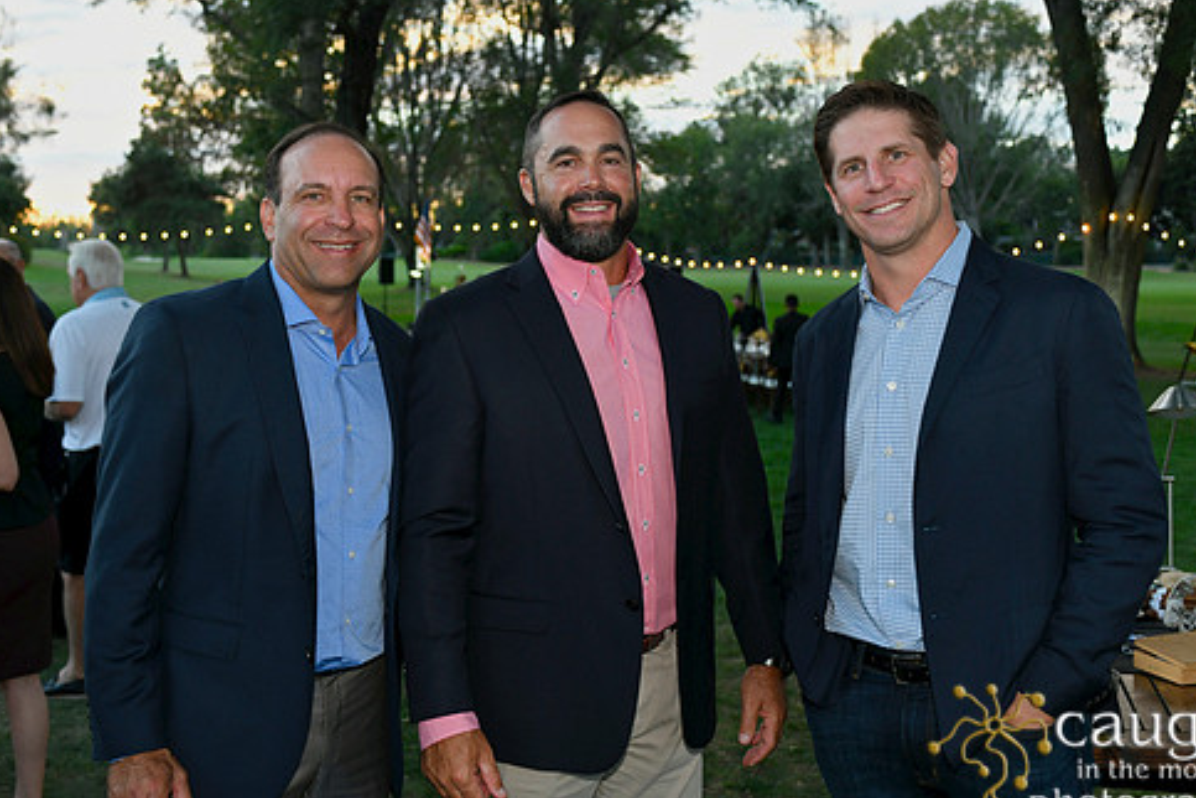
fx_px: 1395
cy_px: 366
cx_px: 565
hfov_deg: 46.4
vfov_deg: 31.9
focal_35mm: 42
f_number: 4
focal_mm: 35
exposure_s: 1/125
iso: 500
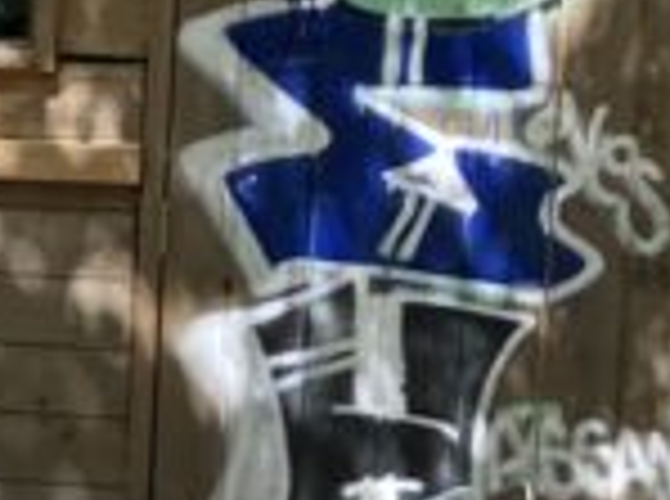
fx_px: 3727
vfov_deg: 7.7
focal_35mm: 193
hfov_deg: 9.3
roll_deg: -1.7
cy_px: 252
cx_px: -859
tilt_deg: -2.8
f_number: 1.8
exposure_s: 1/342
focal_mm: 3.99
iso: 20
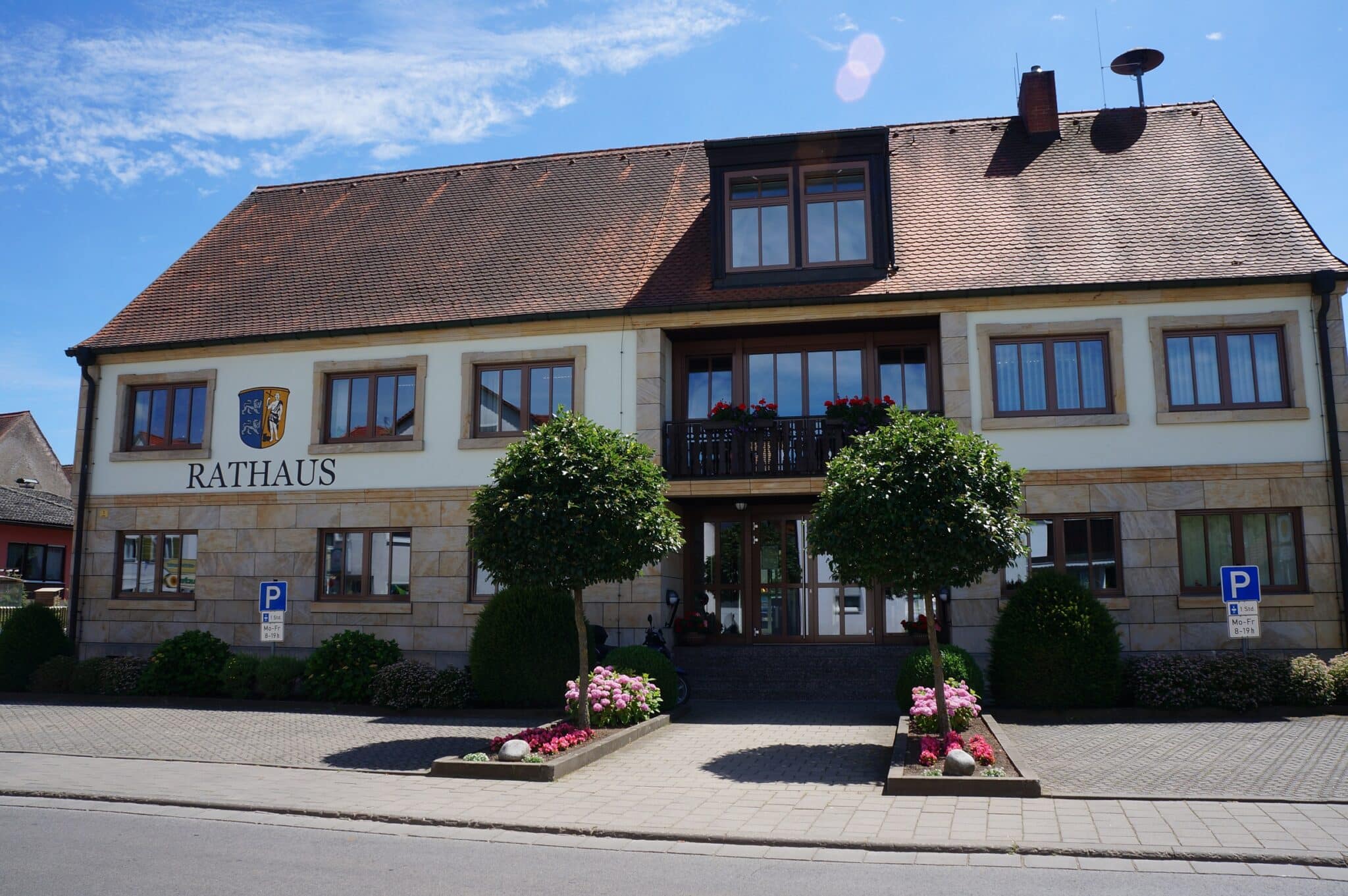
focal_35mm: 27
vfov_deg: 47.8
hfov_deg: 67.4
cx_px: 674
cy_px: 448
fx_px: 1010
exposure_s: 1/80
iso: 100
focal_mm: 18
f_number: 11
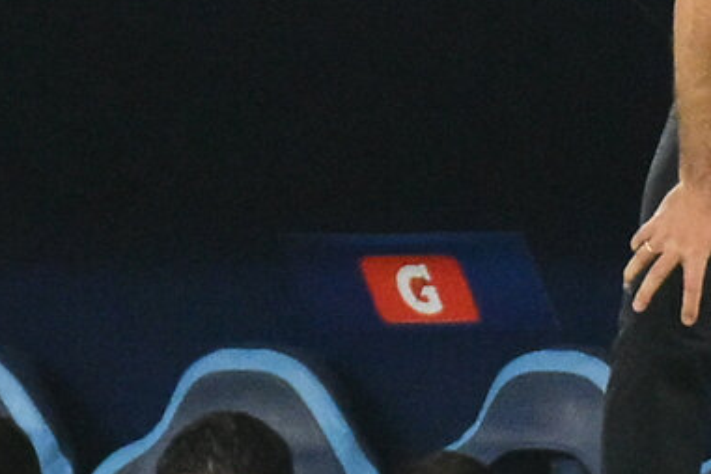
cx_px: 935
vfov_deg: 1.1
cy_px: 101
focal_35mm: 1210
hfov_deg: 1.7
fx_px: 23896
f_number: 3.2
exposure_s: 1/1250
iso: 3200
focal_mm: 300
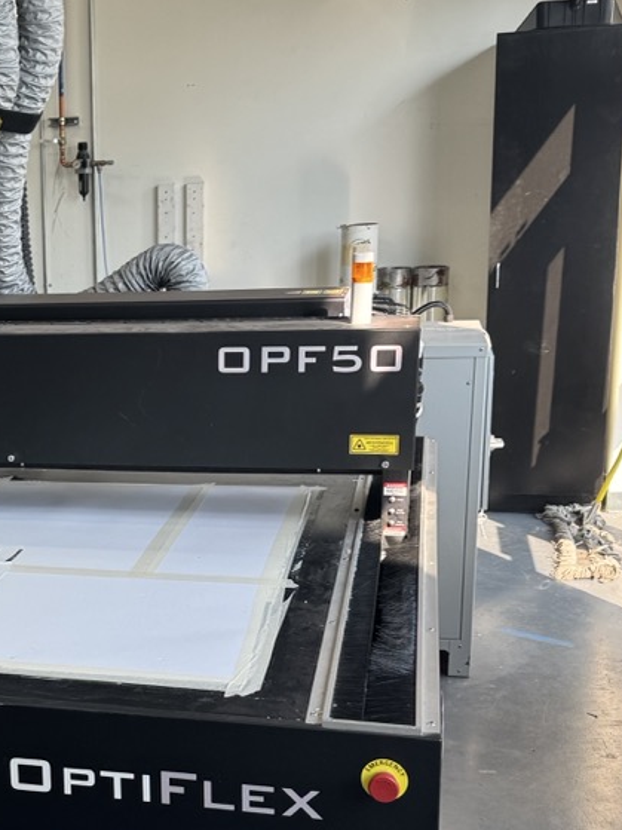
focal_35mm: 55
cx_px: 3
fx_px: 1318
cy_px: 545
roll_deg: +3.2
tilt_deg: -15.8
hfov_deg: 25.3
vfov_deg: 34.7
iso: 80
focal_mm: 6.76
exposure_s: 1/120
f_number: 1.78
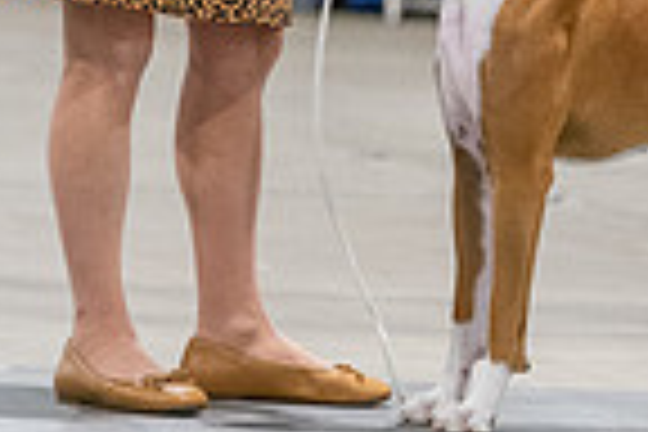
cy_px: -196
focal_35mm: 637
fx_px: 11465
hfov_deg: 3.2
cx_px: 657
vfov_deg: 2.2
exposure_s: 1/250
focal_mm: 158
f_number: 3.5
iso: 6400
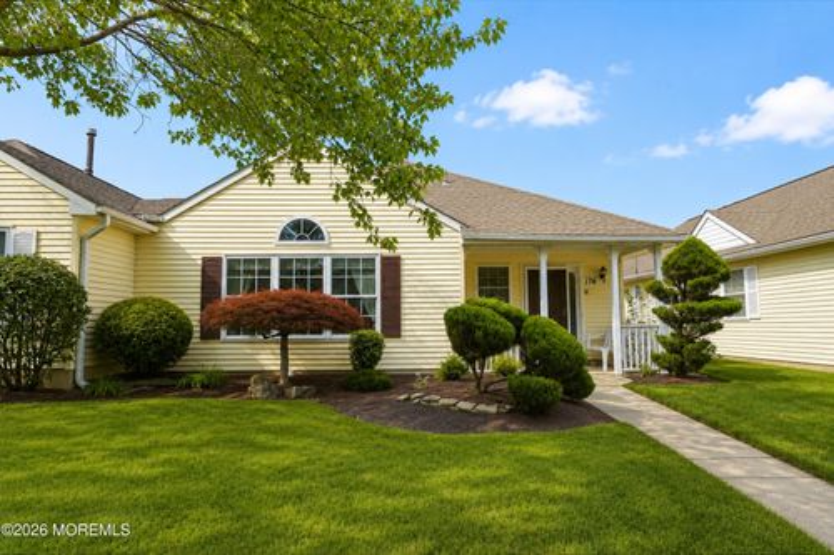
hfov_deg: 77.3
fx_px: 521
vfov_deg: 56.1
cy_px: 278
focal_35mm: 22
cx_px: 417
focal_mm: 22.5
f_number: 9
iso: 100
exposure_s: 1/125
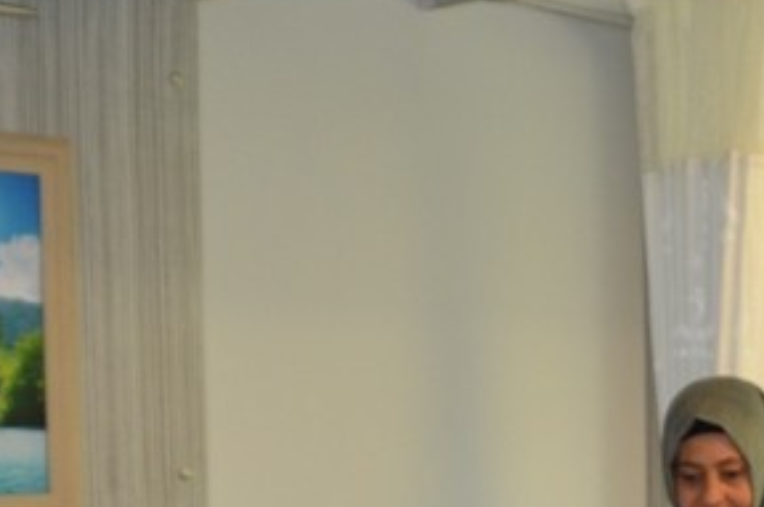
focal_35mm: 96
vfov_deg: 13.6
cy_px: 693
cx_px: 737
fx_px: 2034
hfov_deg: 20.7
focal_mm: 18
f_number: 3.5
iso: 450
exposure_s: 1/60
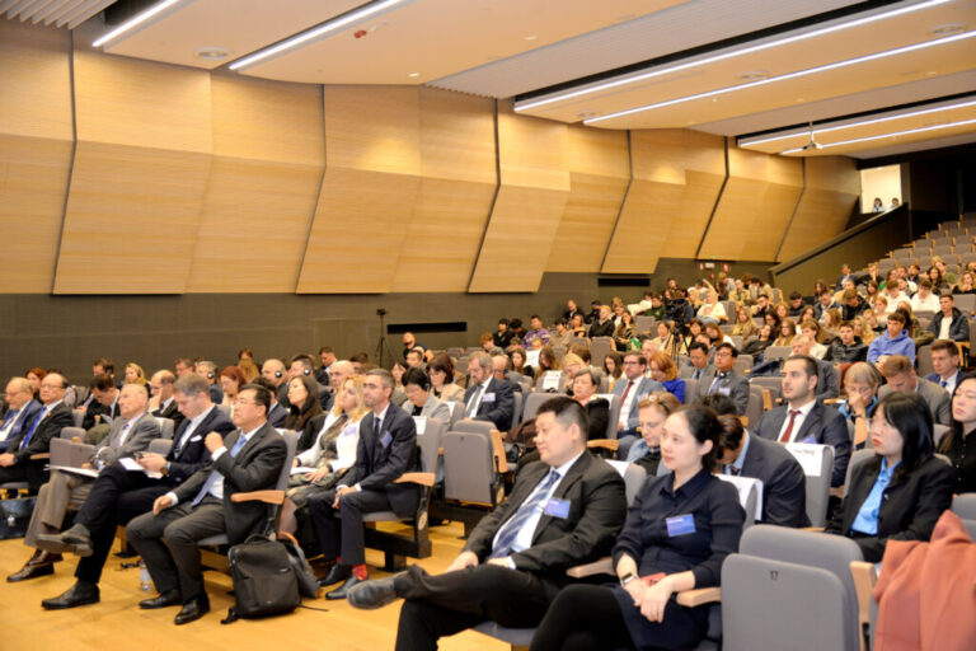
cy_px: 326
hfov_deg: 54.4
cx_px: 488
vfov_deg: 37.9
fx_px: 949
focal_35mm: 35
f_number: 4
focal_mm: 35
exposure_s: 1/60
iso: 800
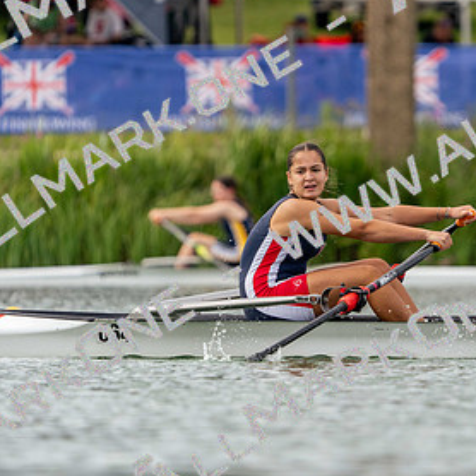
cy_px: 265
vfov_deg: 2.1
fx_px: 12959
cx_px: 481
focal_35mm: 833
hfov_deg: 2.1
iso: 500
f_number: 6.3
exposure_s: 1/1600
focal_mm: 470
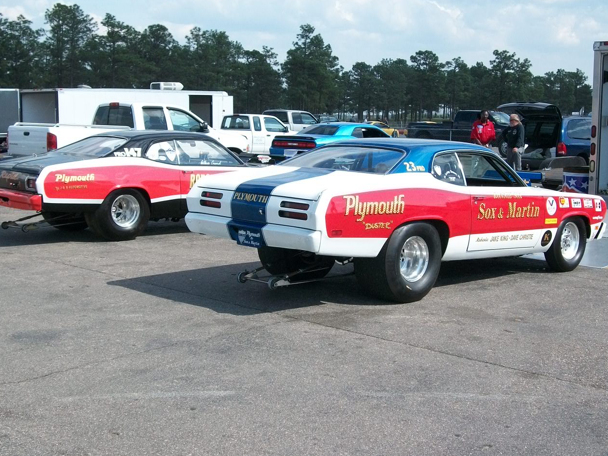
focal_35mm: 51
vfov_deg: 28.6
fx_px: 896
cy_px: 230
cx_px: 300
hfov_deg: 37.5
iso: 80
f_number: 3.6
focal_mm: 8.8
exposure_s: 1/800
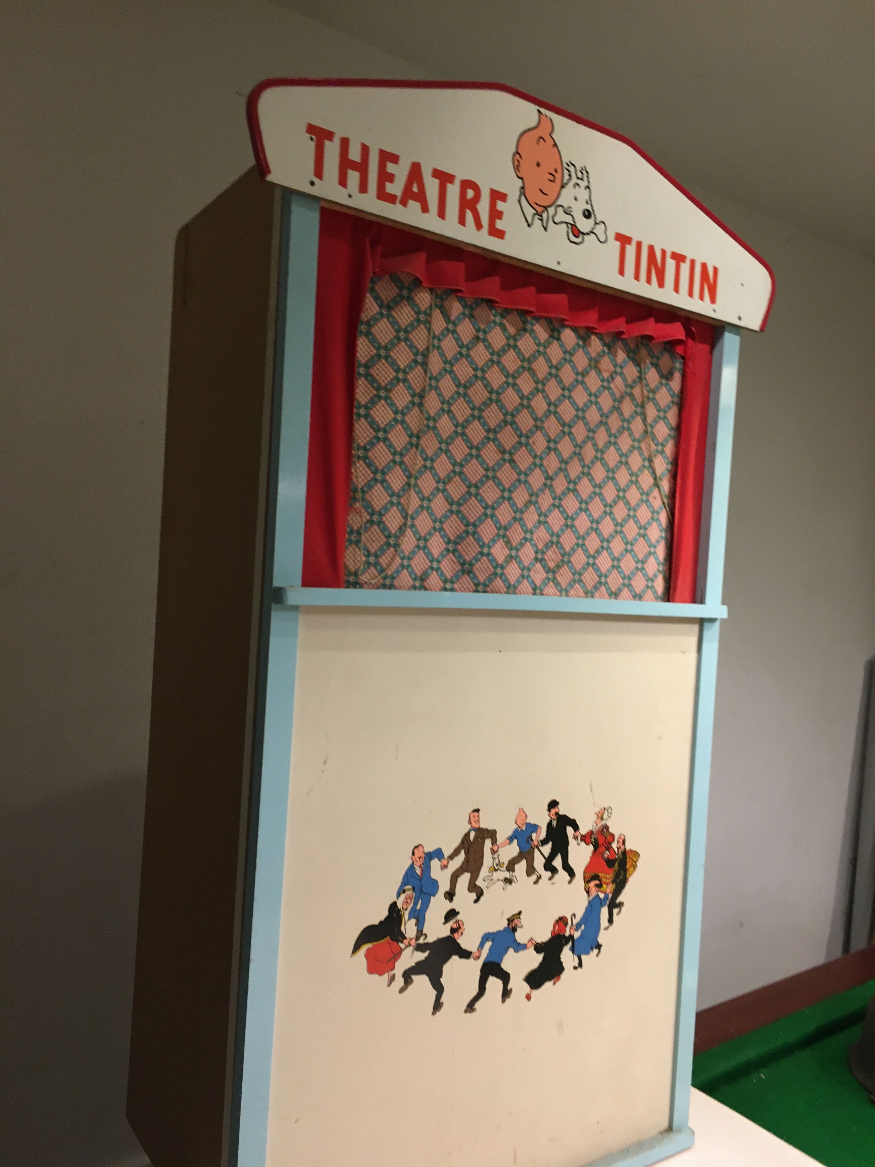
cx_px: 438
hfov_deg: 48.2
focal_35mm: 29
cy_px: 584
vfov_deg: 61.7
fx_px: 977
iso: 125
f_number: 2.2
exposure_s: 1/33
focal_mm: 4.15
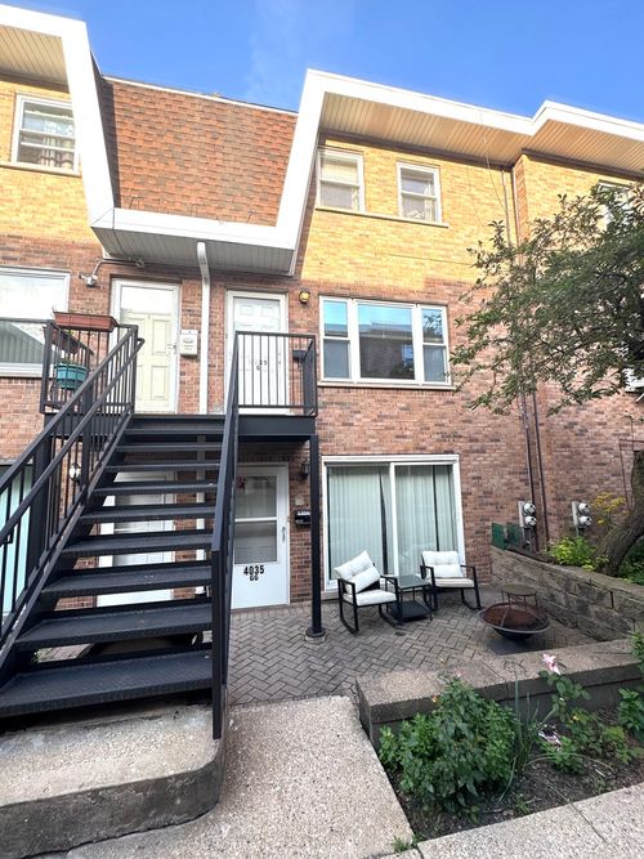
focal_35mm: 14
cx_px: 322
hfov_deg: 85.7
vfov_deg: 102.1
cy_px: 430
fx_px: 347
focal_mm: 2.22
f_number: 2.2
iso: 40
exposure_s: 1/262
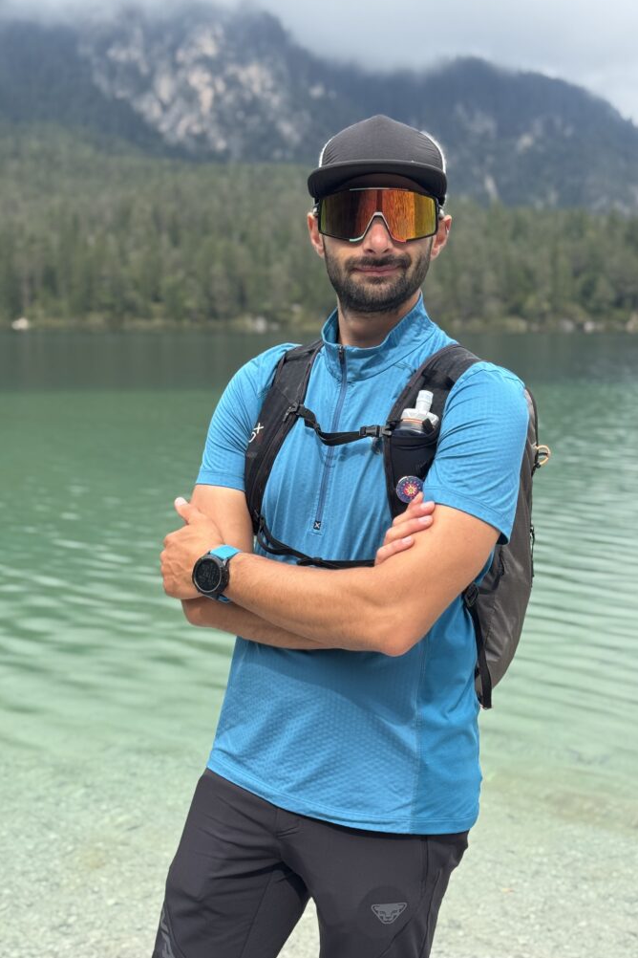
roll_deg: -0.6
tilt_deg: -5.4
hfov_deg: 26.5
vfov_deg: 38.9
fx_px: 1356
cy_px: 475
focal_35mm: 51
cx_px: 334
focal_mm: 6.76
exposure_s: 1/1597
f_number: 1.78
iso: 64
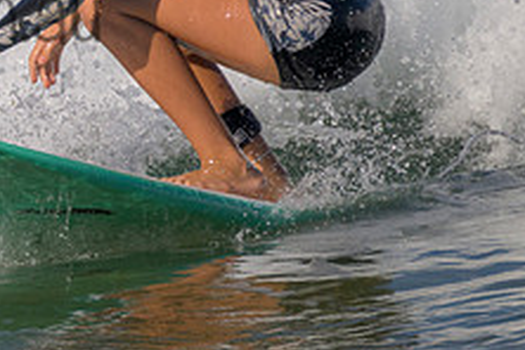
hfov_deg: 0.9
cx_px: -211
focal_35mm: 2275
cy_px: -31
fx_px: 33174
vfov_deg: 0.6
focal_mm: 800
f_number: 11
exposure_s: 1/2000
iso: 560
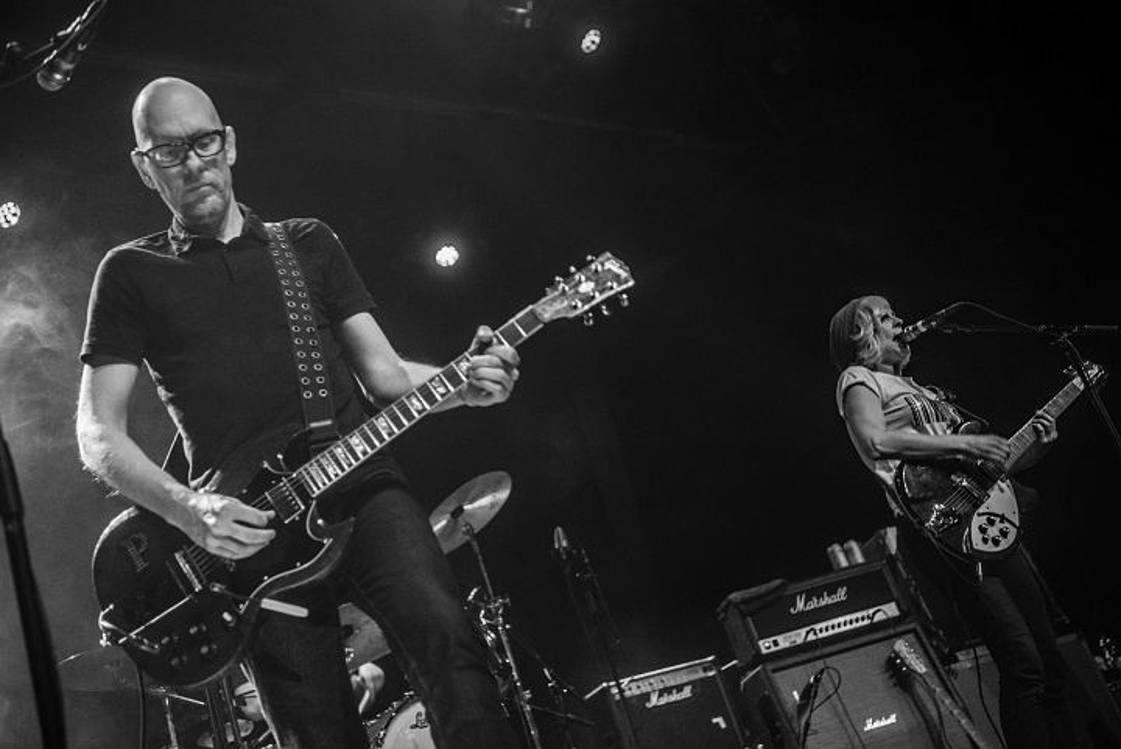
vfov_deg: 27.0
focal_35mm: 50
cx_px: 560
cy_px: 374
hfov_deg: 39.6
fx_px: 1558
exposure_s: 1/80
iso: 1600
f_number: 2.8
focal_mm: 50
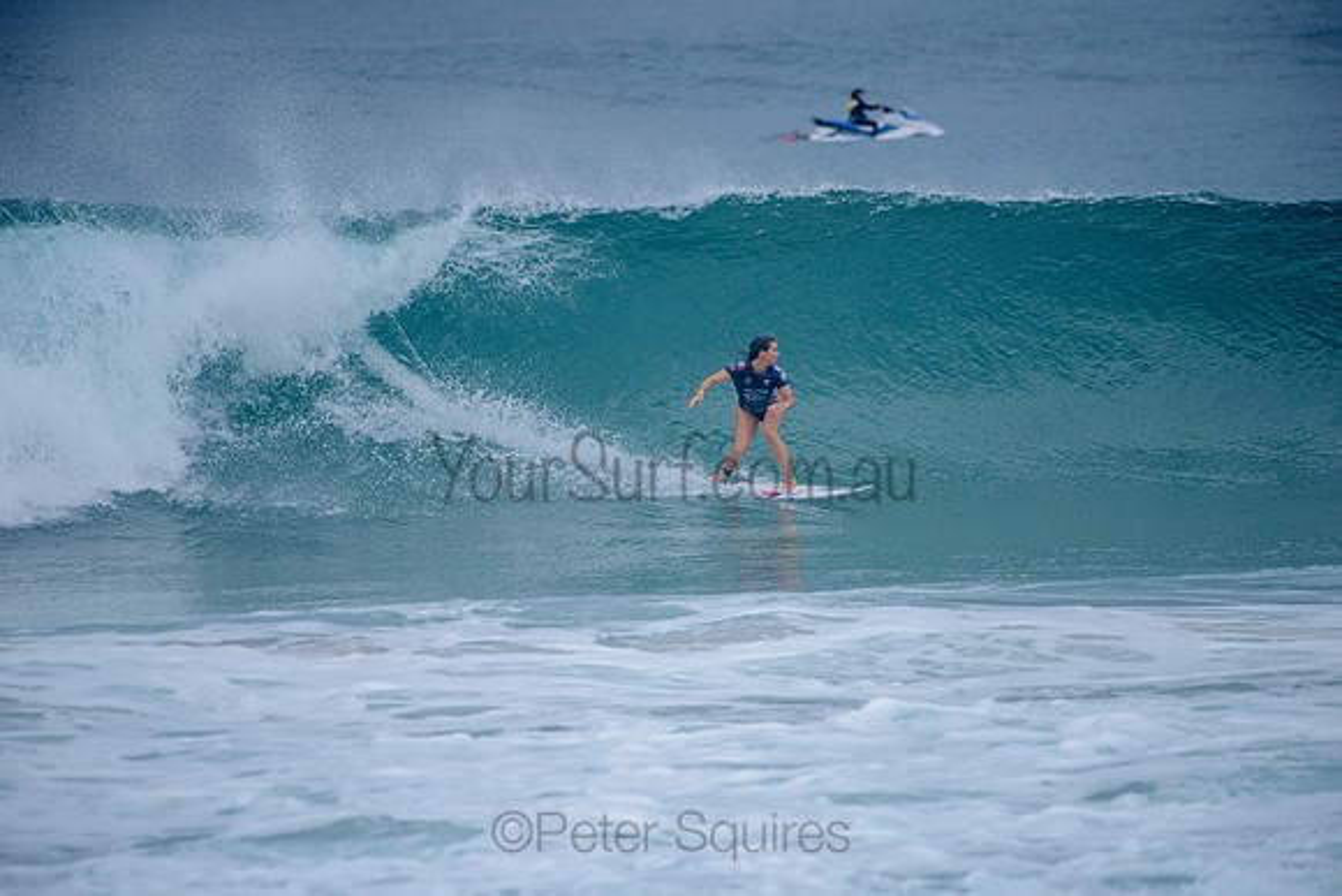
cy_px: 448
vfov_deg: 2.9
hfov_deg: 4.3
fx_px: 17900
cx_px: 671
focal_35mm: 480
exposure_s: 1/2000
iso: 360
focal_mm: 480
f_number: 5.6
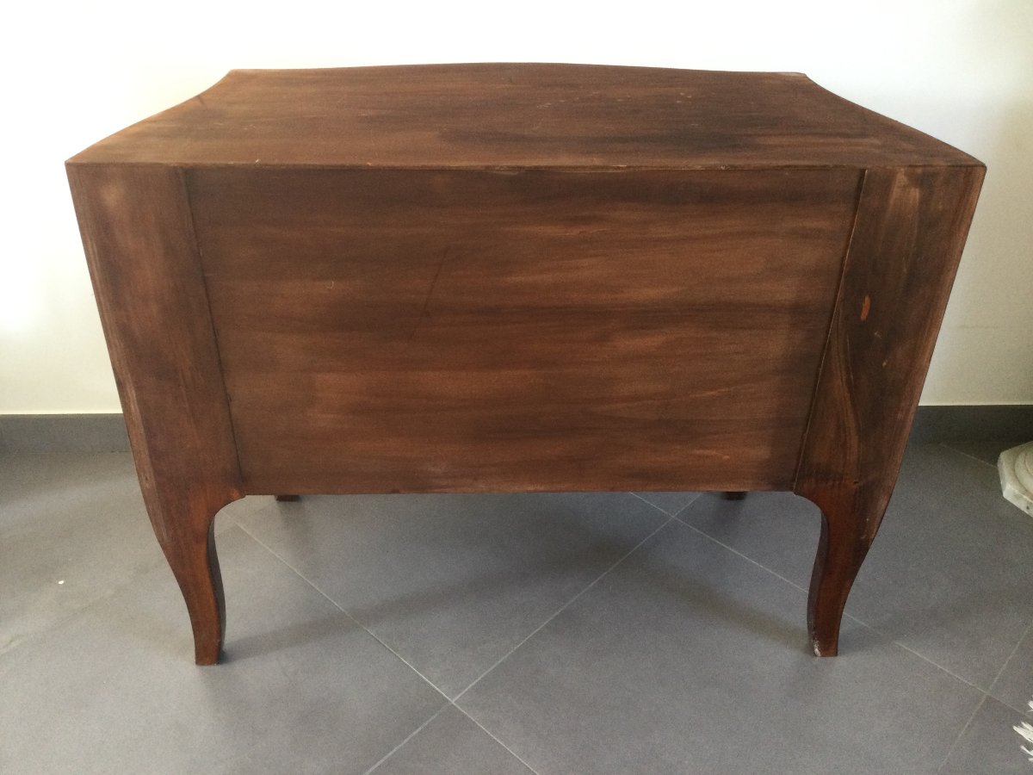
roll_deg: -0.6
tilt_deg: -33.1
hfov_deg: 58.4
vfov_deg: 45.4
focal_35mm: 31
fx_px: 925
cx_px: 516
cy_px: 388
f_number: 2.4
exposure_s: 1/33
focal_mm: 3.3
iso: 125
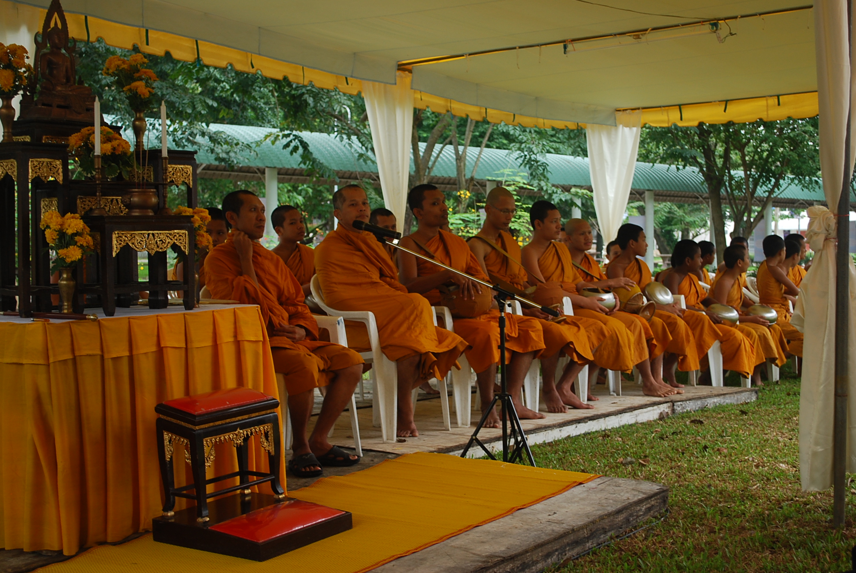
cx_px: 428
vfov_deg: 25.8
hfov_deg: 37.8
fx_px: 1250
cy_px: 286
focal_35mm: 52
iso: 200
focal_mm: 35
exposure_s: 1/25
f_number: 5.3
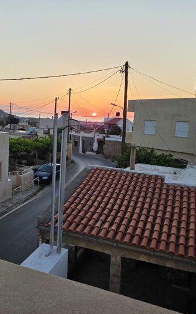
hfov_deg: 36.8
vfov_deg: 56.7
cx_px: 59
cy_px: 159
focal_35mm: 34
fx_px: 290
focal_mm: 6.25
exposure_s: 1/359
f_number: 1.7
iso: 32
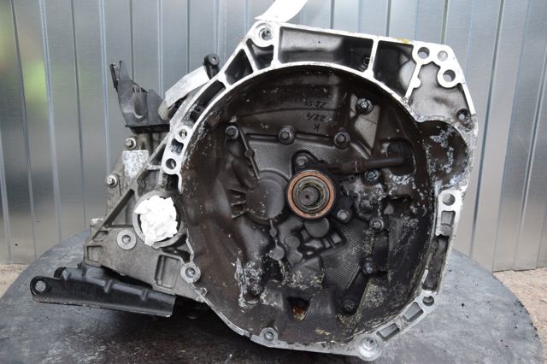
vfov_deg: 29.8
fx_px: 683
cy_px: 182
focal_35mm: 45
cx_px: 274
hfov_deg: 43.6
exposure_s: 1/200
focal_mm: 30
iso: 800
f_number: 13
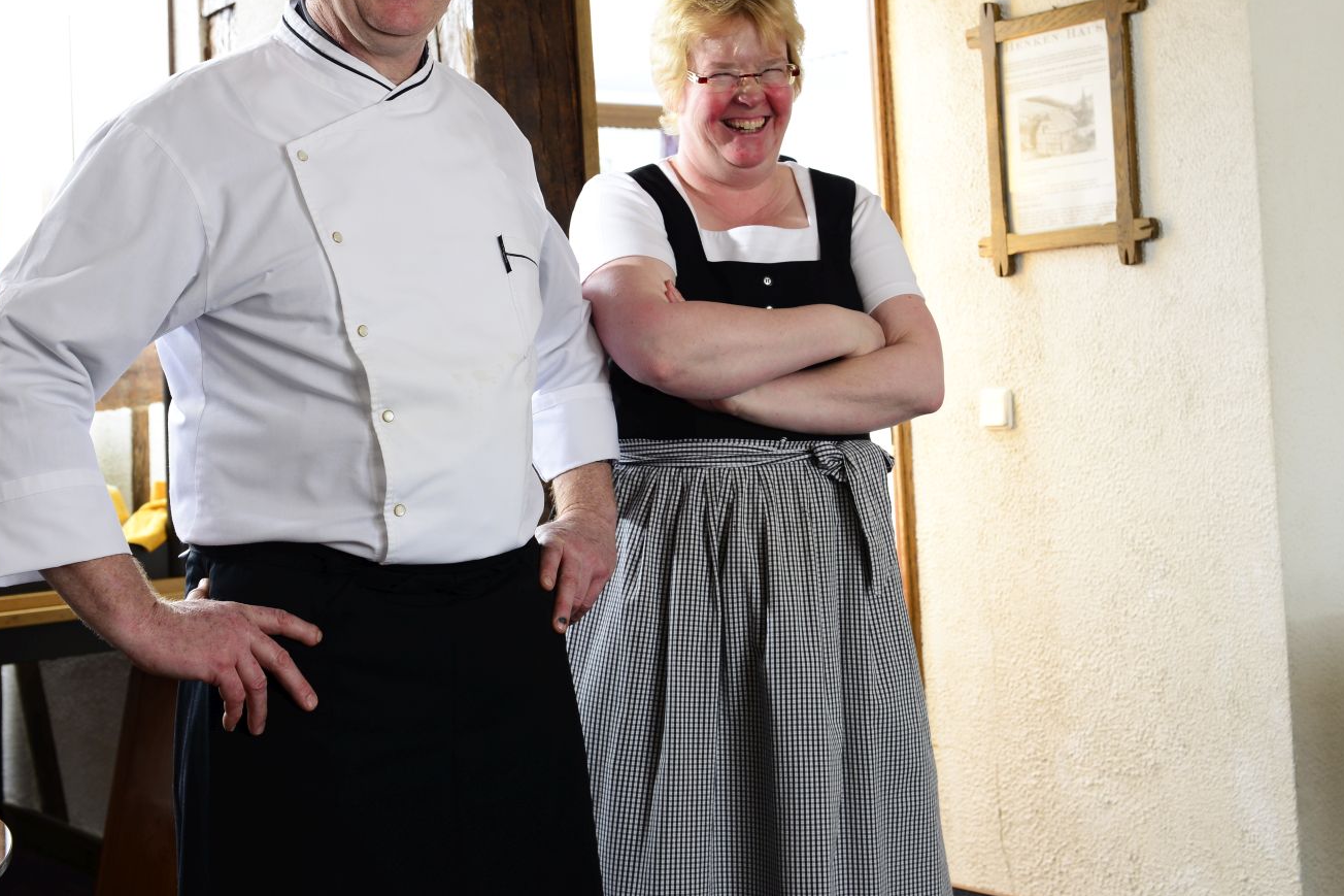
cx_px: 731
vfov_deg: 25.3
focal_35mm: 53
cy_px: 271
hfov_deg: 37.5
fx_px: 1978
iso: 250
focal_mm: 36
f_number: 5.6
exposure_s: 1/60
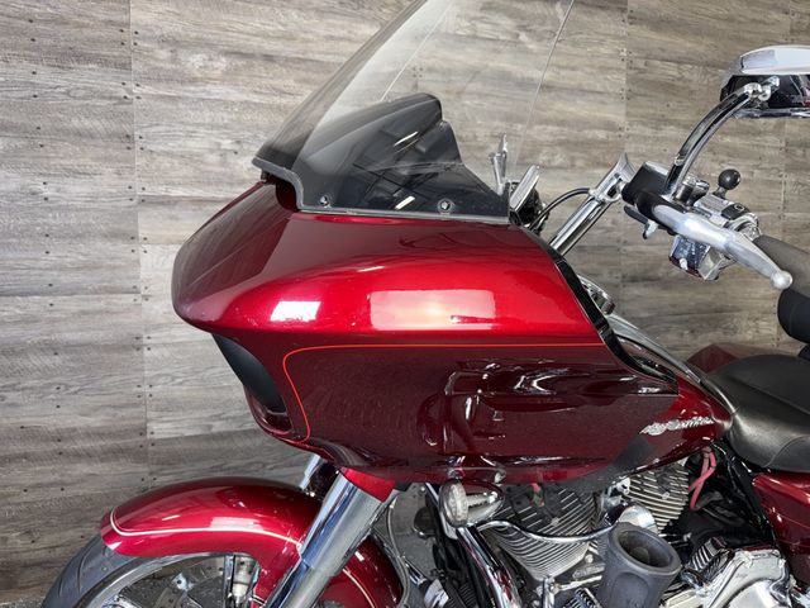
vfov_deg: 56.8
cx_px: 405
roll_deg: +0.7
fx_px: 562
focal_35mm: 24
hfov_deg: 71.6
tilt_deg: -4.3
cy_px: 304
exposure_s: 1/27
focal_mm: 6.76
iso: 64
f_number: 1.78
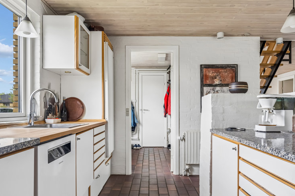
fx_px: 220
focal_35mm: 27
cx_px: 155
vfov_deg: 48.2
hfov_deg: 67.7
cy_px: 106
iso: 200
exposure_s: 1/8
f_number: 8
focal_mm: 16.5
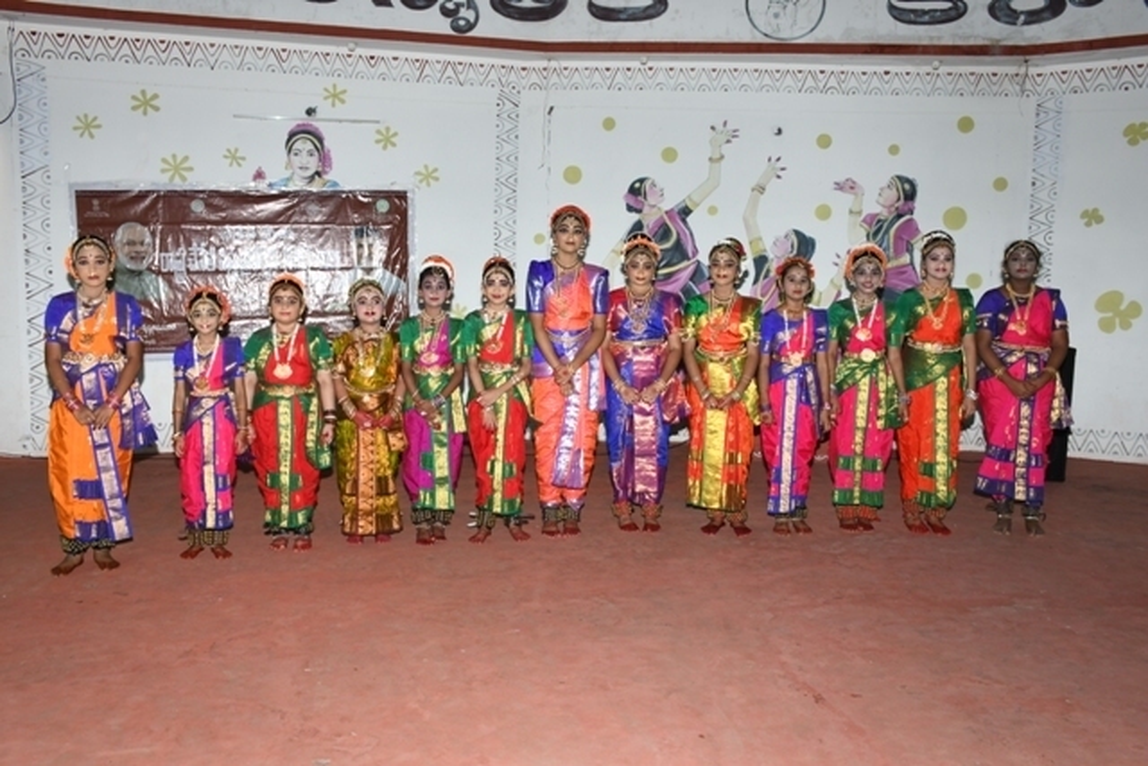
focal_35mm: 30
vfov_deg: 43.6
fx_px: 957
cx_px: 574
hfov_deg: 61.9
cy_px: 383
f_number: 9
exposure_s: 1/80
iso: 500
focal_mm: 20
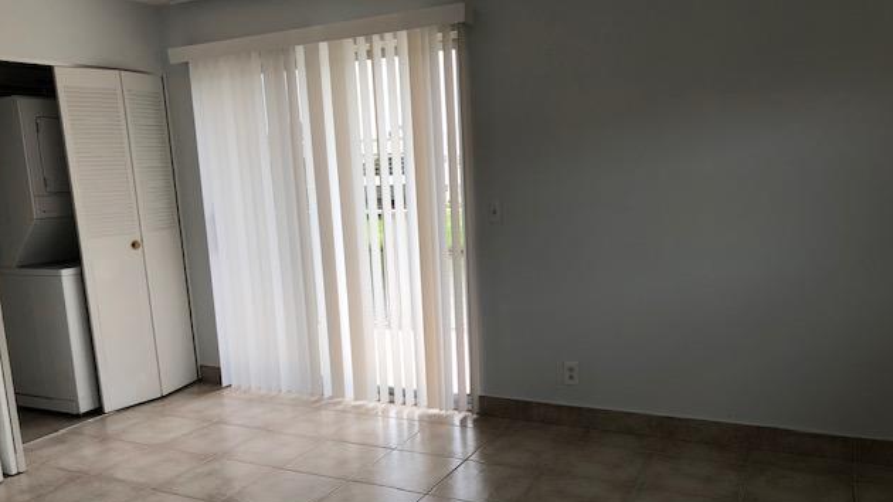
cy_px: 316
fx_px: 734
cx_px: 442
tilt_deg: -12.1
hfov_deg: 62.6
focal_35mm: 31
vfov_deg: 37.5
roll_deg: +2.9
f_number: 1.8
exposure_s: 1/390
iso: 20
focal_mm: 3.99
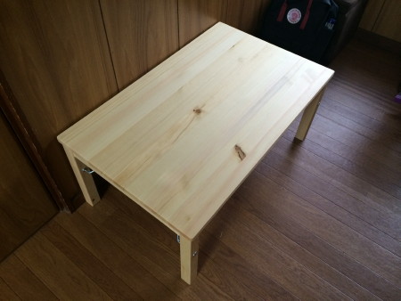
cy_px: 150
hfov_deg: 59.9
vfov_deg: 46.8
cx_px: 200
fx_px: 348
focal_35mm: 30
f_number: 2.2
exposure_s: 1/30
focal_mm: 4.12
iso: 160
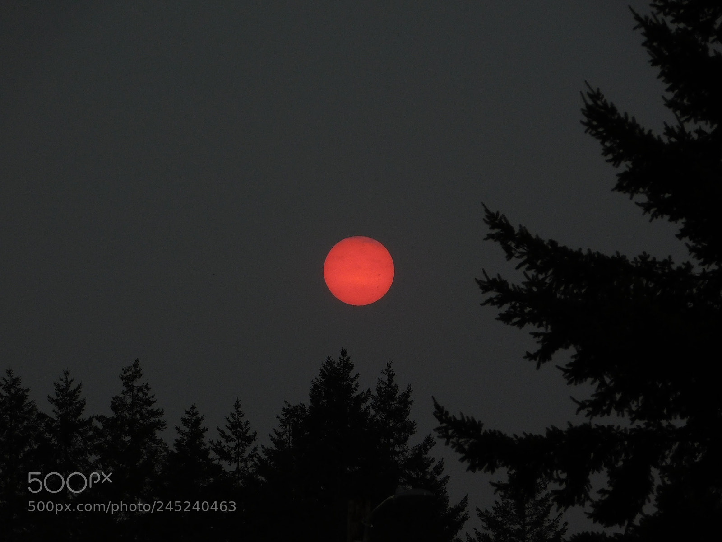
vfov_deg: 4.0
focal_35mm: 369
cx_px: 361
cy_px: 271
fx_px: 7696
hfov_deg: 5.4
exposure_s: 1/640
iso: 125
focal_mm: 65.4
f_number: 5.8
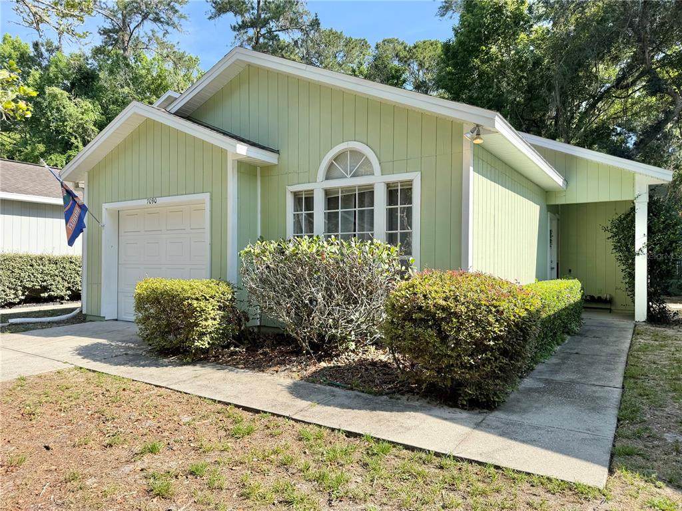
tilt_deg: +0.4
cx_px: 341
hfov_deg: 71.6
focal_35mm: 24
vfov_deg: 56.8
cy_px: 256
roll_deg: +0.1
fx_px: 473
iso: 80
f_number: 1.78
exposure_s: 1/1855
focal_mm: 6.76
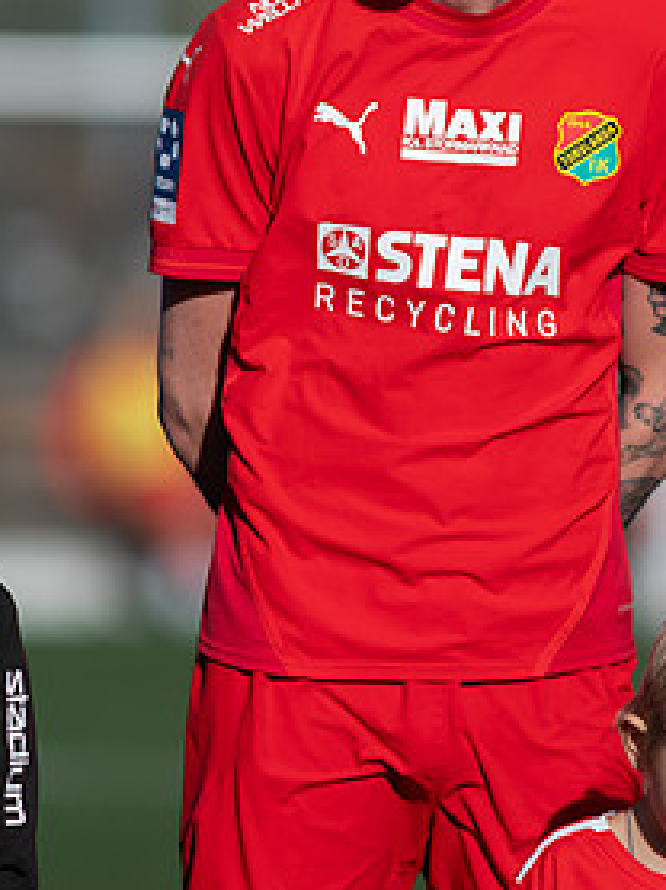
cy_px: 359
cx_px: 410
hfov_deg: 2.1
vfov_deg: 2.8
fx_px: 18010
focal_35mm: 701
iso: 100
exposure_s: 1/1250
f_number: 3.2
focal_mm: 300
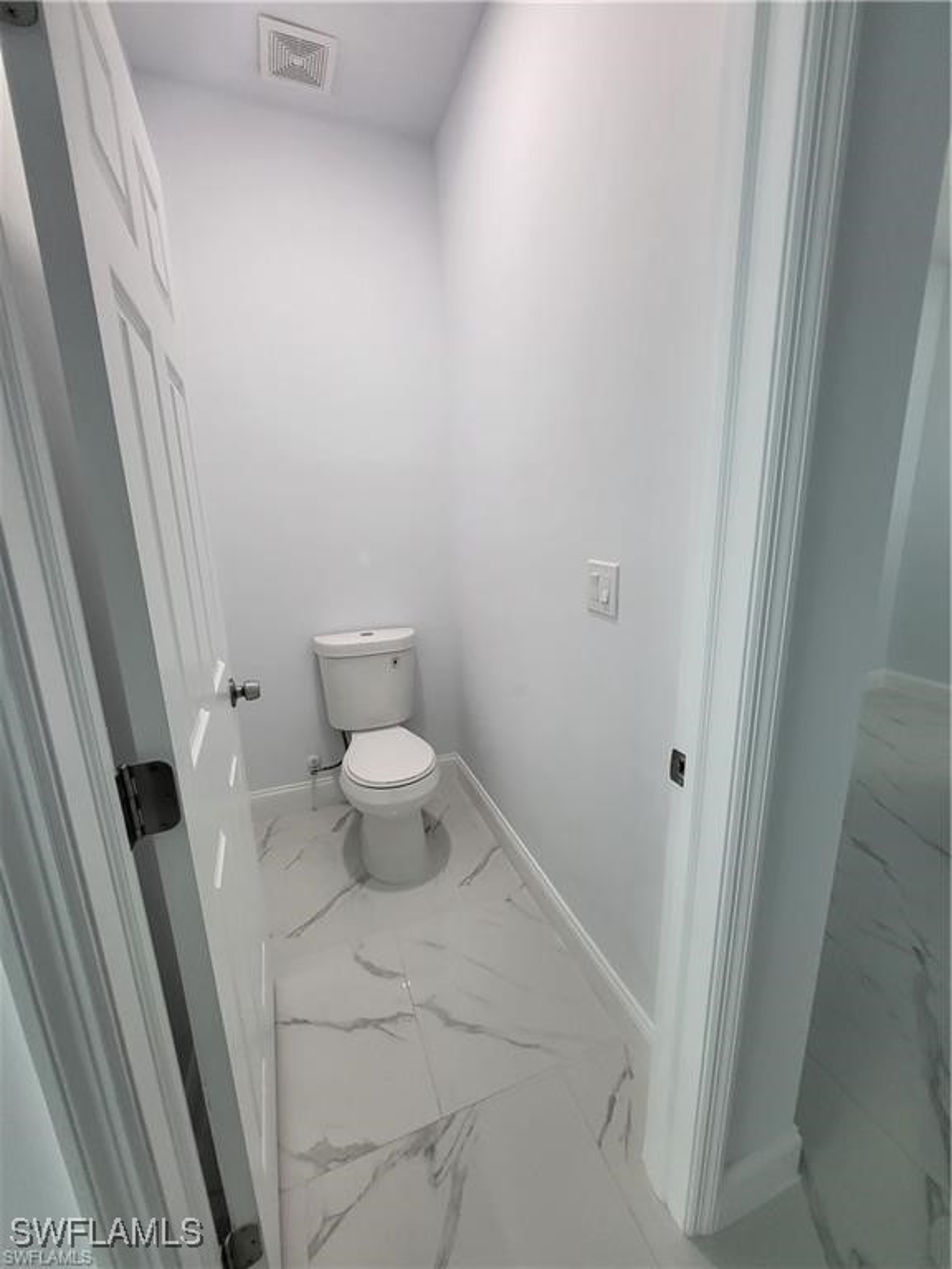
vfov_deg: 106.2
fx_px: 477
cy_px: 634
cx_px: 476
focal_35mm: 13
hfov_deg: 89.9
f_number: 2.2
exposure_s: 1/60
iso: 100
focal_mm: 1.74
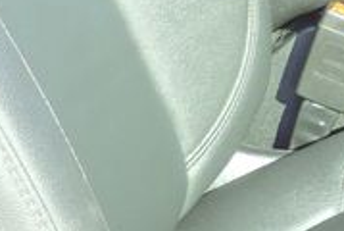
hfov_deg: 9.8
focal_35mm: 178
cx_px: 894
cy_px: 6
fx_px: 1704
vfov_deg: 7.7
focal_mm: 4.3
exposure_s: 1/30
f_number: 3
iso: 100
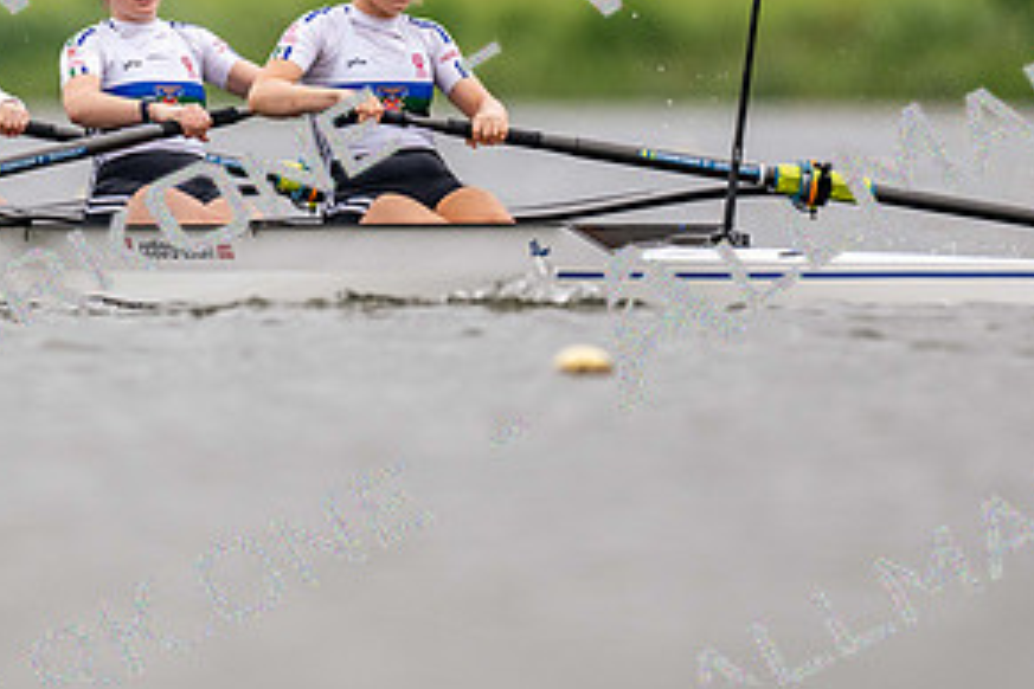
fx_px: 34292
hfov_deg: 1.7
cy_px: 76
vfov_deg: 1.2
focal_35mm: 1194
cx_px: 298
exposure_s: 1/2000
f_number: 4
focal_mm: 600
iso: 800
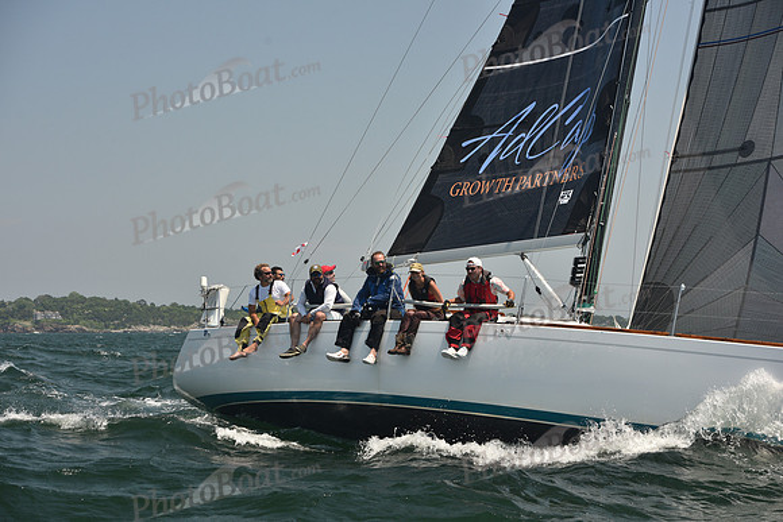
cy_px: 261
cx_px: 392
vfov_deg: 19.5
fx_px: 1523
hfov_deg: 28.8
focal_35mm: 70
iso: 250
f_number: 6.3
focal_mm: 70
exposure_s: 1/640
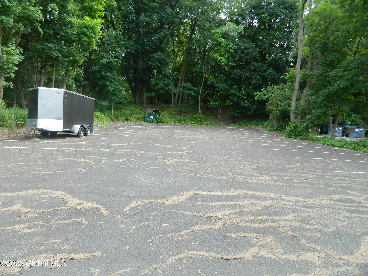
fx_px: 266
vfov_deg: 54.9
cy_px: 138
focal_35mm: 25
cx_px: 184
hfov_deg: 69.4
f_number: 3.1
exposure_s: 1/125
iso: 80
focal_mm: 4.5
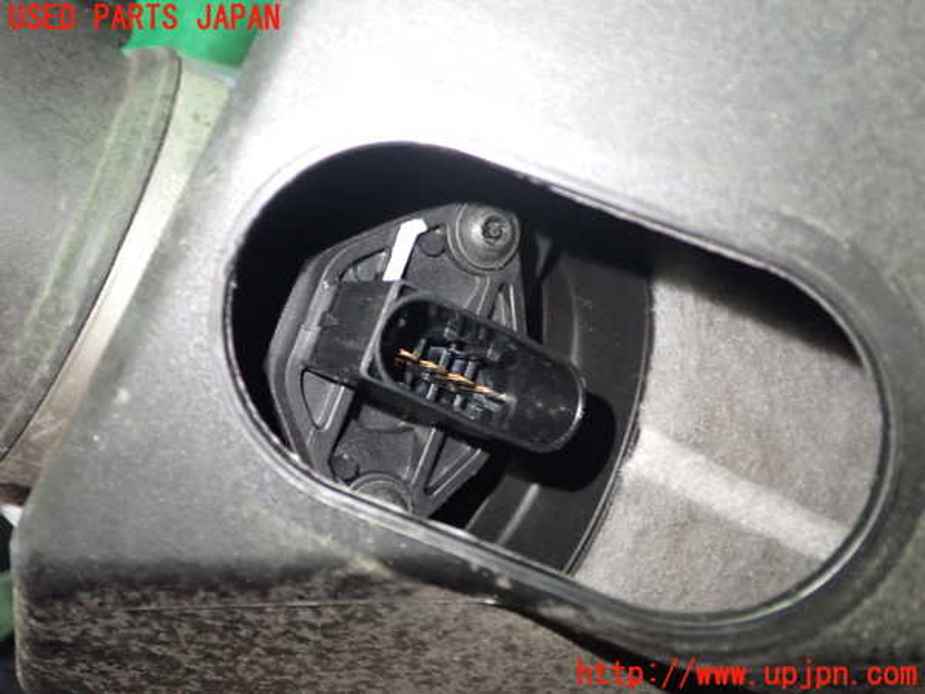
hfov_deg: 49.0
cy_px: 347
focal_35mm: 38
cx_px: 462
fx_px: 1015
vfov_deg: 37.7
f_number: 2.7
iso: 800
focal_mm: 6.83
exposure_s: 1/25
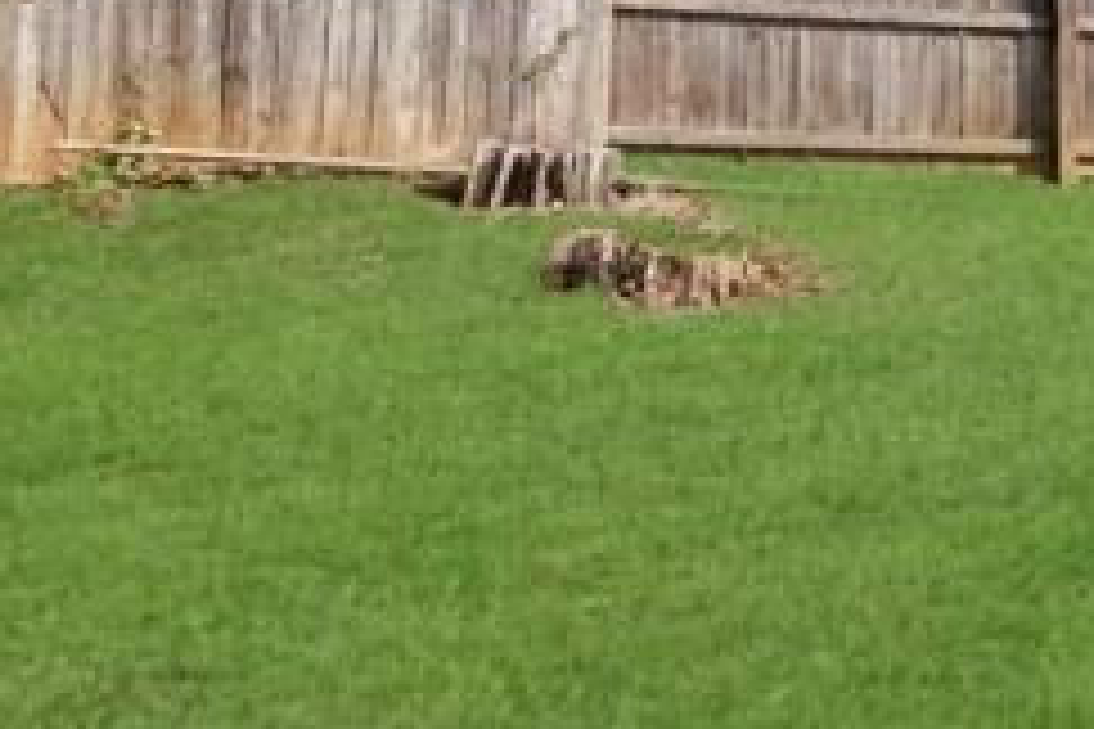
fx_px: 2401
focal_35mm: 79
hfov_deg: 14.8
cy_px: 83
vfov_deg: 17.0
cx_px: 2656
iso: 200
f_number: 10
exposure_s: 1/13
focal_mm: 16
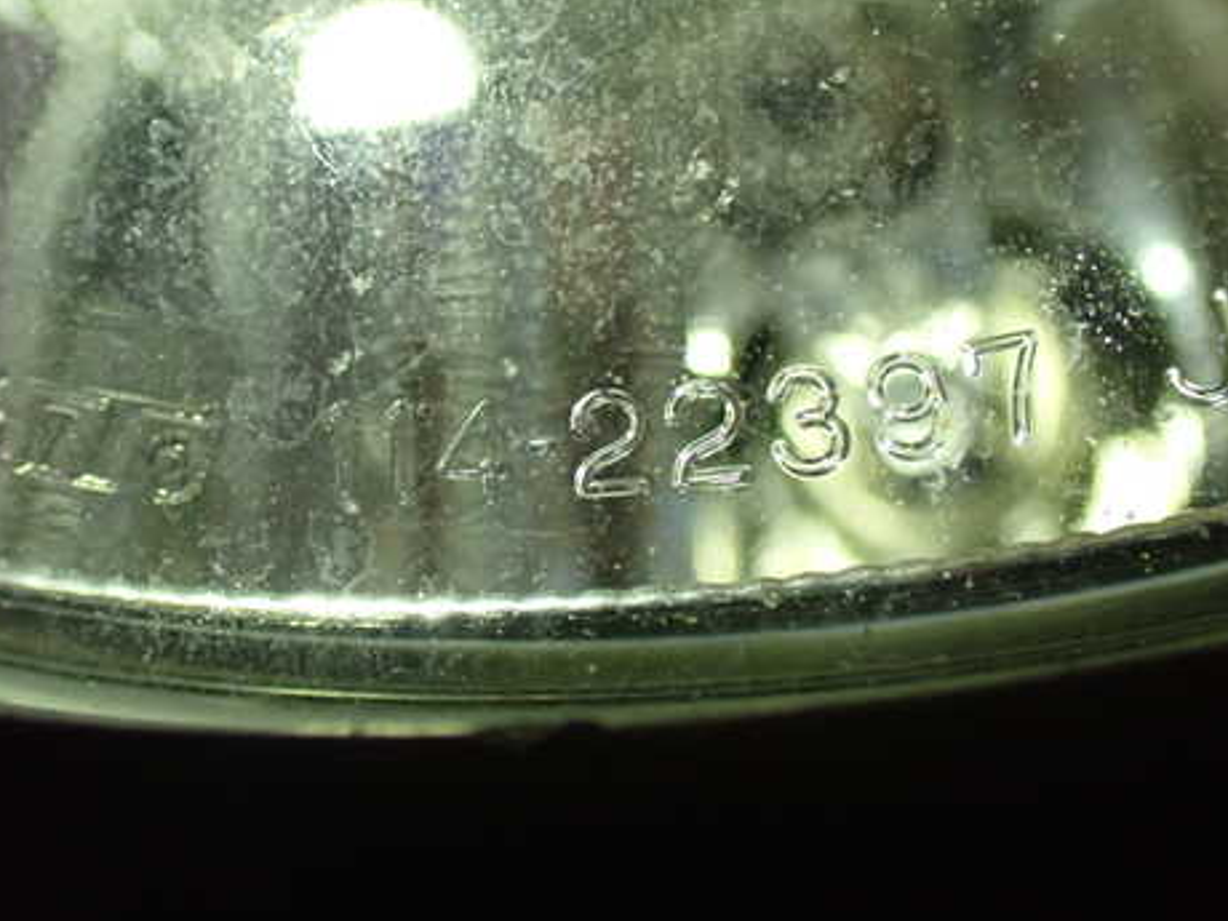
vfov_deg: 30.8
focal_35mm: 47
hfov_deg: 40.2
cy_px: 400
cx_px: 473
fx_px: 1667
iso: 1000
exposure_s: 1/40
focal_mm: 6.37
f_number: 2.5
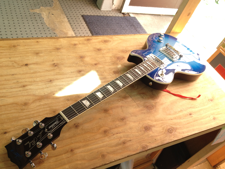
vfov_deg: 40.7
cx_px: 112
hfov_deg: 52.6
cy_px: 84
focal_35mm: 35
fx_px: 227
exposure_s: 1/120
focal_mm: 4.28
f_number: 2.4
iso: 64
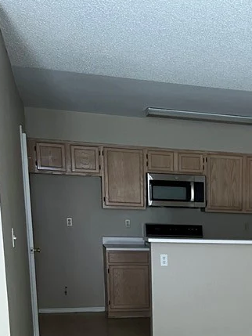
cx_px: 280
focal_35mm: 62
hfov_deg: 22.3
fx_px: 602
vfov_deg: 28.6
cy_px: 359
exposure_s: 1/60
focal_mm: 5.1
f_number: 1.6
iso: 125
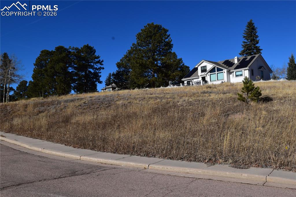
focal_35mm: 38
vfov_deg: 35.5
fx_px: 308
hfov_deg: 51.3
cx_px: 148
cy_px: 98
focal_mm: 25
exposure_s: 1/500
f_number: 11
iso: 320
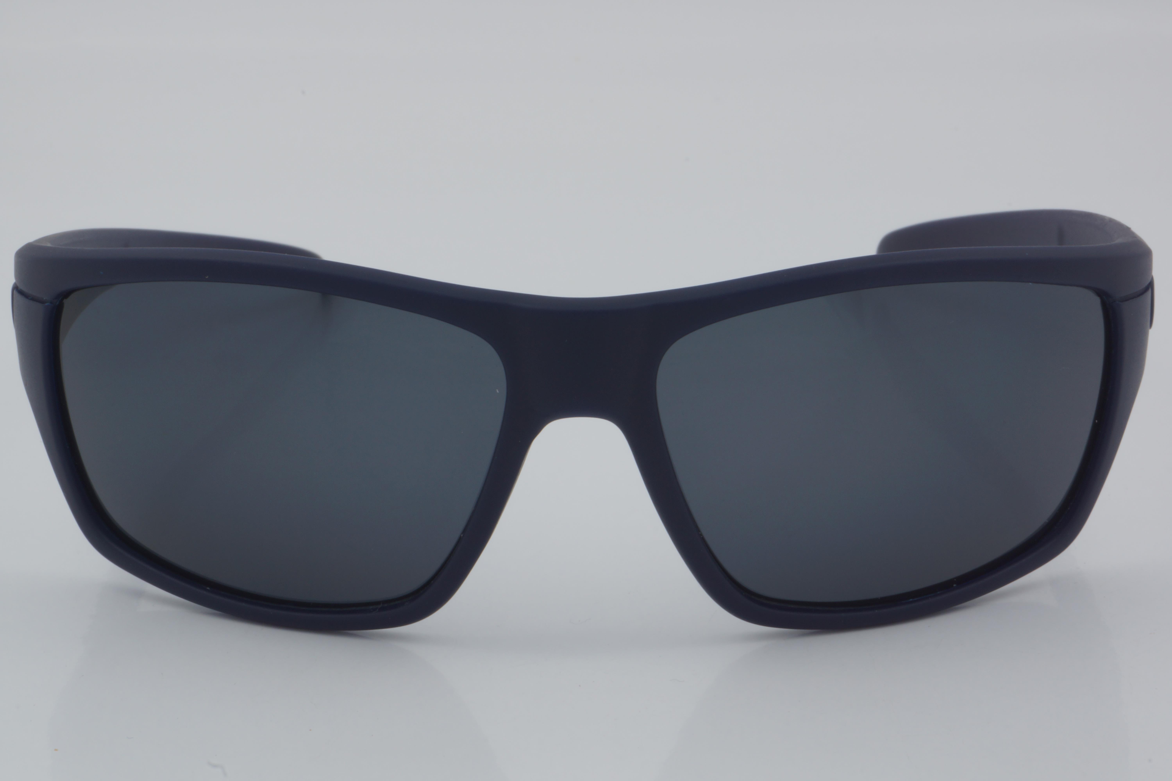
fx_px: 2686
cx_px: 586
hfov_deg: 24.6
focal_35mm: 82
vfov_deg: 16.6
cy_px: 390
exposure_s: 1/4
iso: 100
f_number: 32
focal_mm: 55
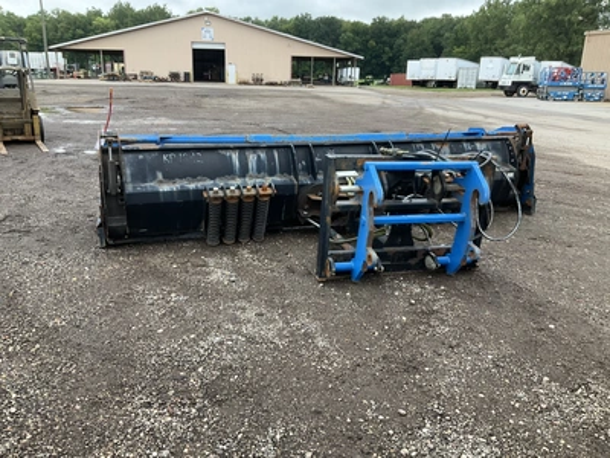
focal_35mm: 29
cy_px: 229
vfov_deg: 48.2
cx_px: 305
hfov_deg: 61.7
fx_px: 511
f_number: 1.8
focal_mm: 3
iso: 20
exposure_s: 1/129
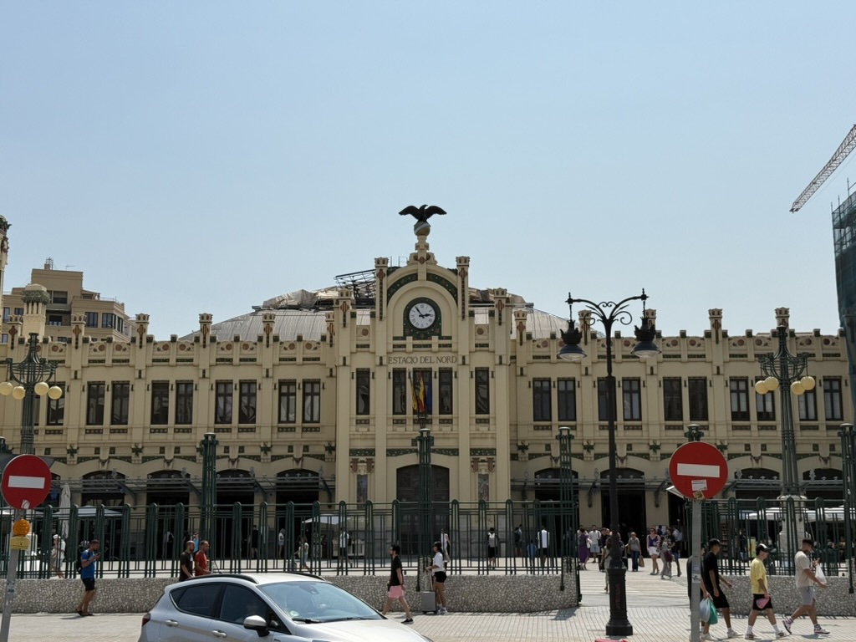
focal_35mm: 48
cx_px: 428
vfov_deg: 30.3
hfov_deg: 39.7
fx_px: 1187
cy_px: 321
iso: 64
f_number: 1.78
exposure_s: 1/11364
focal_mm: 6.76
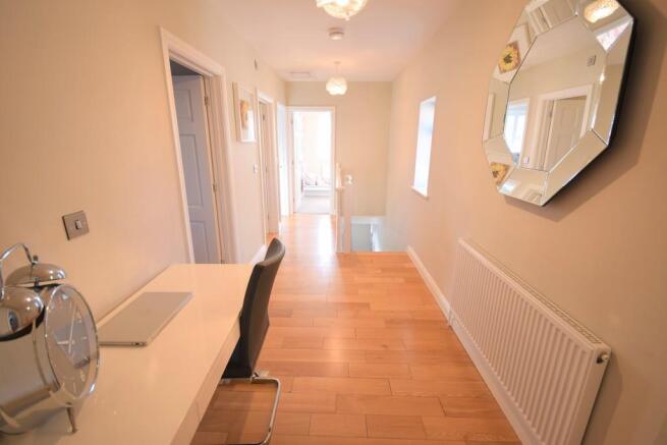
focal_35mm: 15
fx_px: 278
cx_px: 334
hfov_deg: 100.4
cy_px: 222
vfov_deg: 77.4
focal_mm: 10
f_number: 4
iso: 100
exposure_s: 1/15
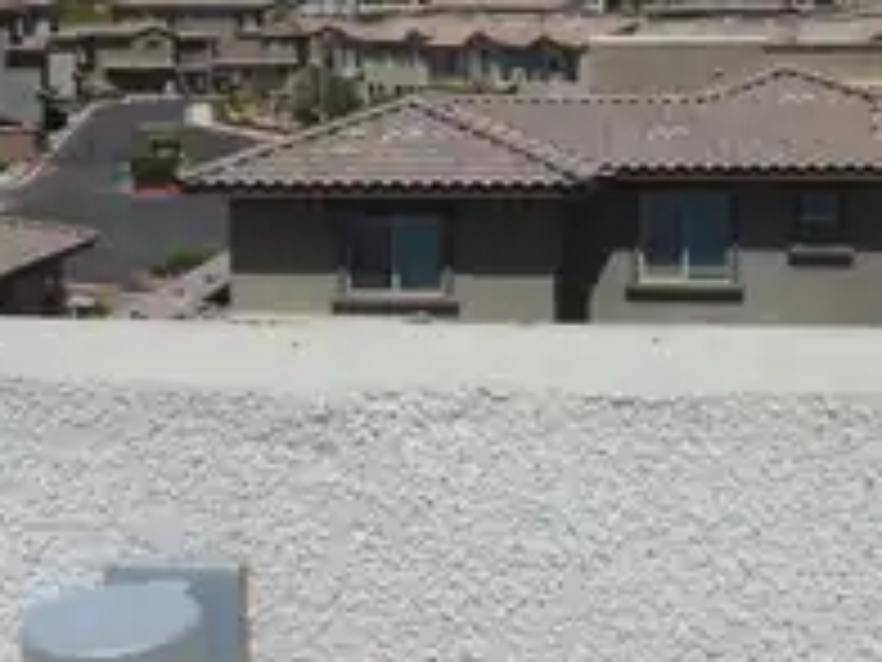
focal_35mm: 53
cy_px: 59
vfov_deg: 26.5
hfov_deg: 36.2
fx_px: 1350
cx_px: 472
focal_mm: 4.6
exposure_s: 1/1600
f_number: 3.2
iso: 80
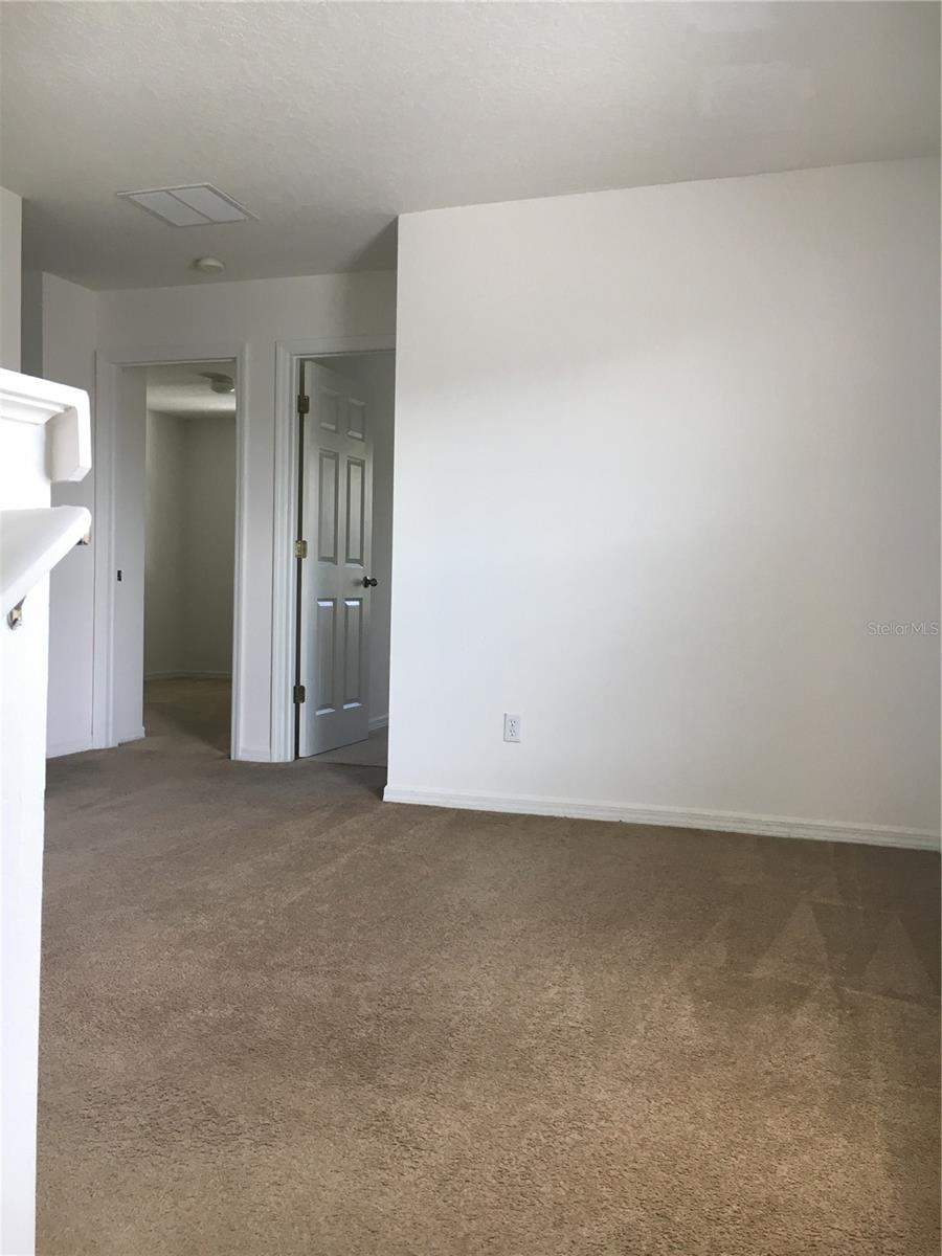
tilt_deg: -2.1
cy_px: 628
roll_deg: -1.7
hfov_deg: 48.2
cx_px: 471
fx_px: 1052
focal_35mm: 29
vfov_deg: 61.7
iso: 25
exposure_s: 1/30
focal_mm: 4.15
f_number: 2.2
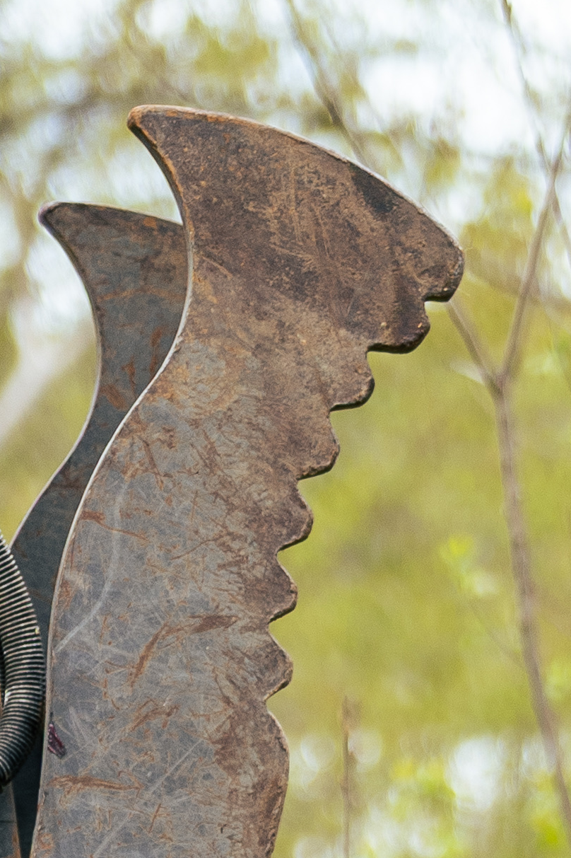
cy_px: 1751
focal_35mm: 449
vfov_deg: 4.5
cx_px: 485
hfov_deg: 3.1
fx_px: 10689
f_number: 2.8
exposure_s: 1/400
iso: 160
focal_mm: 77.7
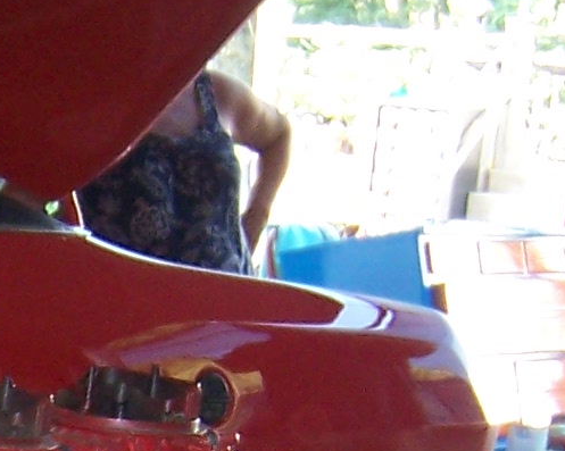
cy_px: 746
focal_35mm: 167
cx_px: -424
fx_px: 2791
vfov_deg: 8.9
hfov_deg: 10.9
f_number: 2.8
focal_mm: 5.5
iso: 140
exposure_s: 1/60
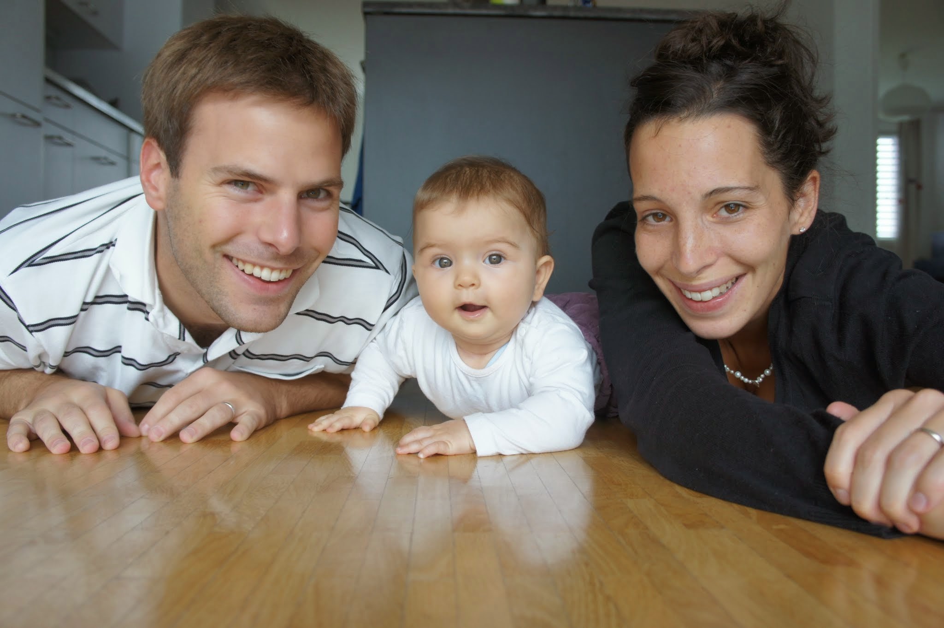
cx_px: 472
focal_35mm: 30
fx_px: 786
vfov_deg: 43.6
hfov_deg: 62.0
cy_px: 314
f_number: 4
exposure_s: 1/80
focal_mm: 20
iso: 200
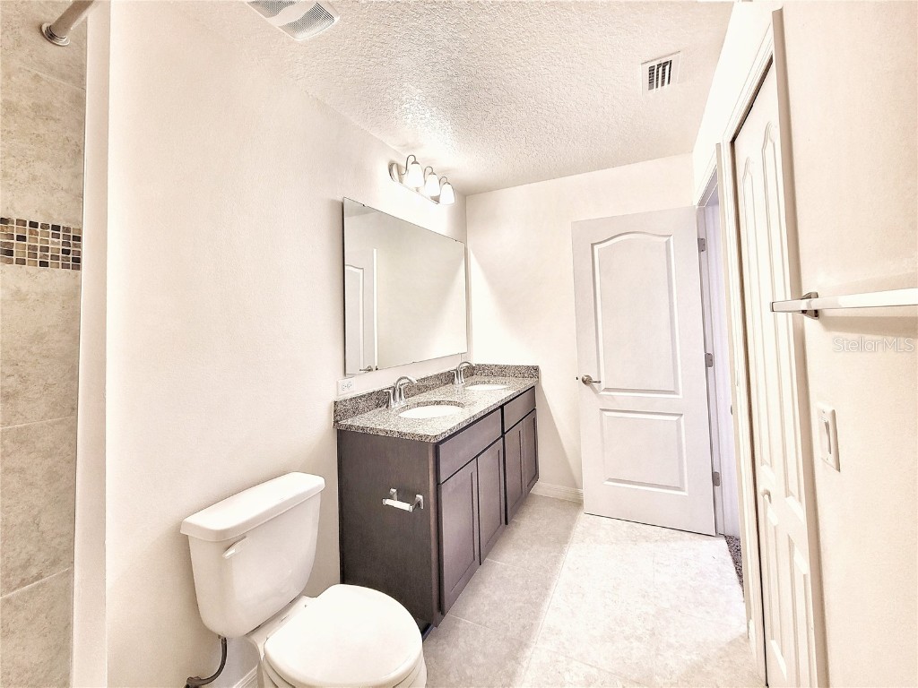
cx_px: 459
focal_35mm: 13
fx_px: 345
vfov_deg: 89.9
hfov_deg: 106.2
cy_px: 344
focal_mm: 2.2
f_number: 2.2
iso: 200
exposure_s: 1/60
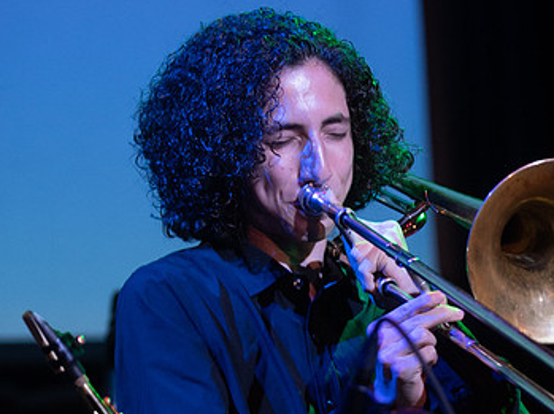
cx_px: 432
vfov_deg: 5.2
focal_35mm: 288
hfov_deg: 6.9
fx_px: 4604
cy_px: 263
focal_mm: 120
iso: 1600
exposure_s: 1/200
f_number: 2.8
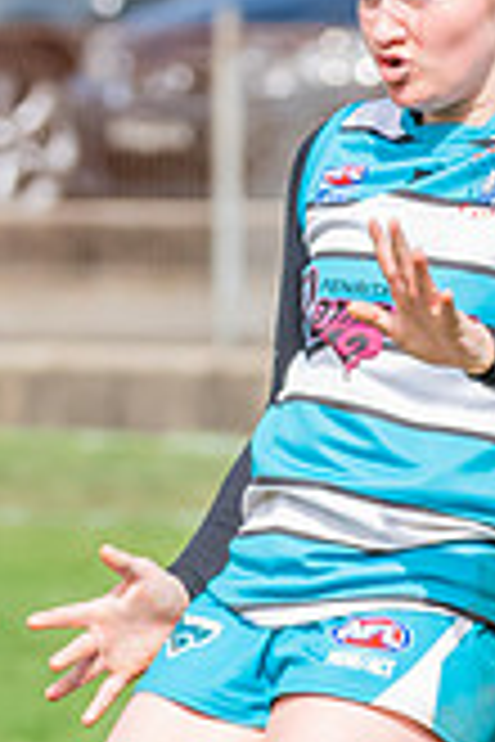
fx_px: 26212
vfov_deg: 1.6
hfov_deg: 1.1
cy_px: 687
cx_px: -100
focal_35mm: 1271
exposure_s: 1/1600
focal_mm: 250
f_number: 10
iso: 800
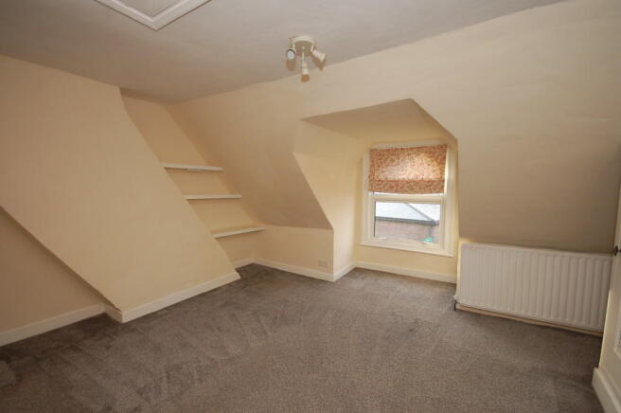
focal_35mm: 15
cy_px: 206
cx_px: 310
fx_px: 258
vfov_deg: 77.2
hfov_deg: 100.4
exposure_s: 1/60
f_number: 4
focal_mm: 10
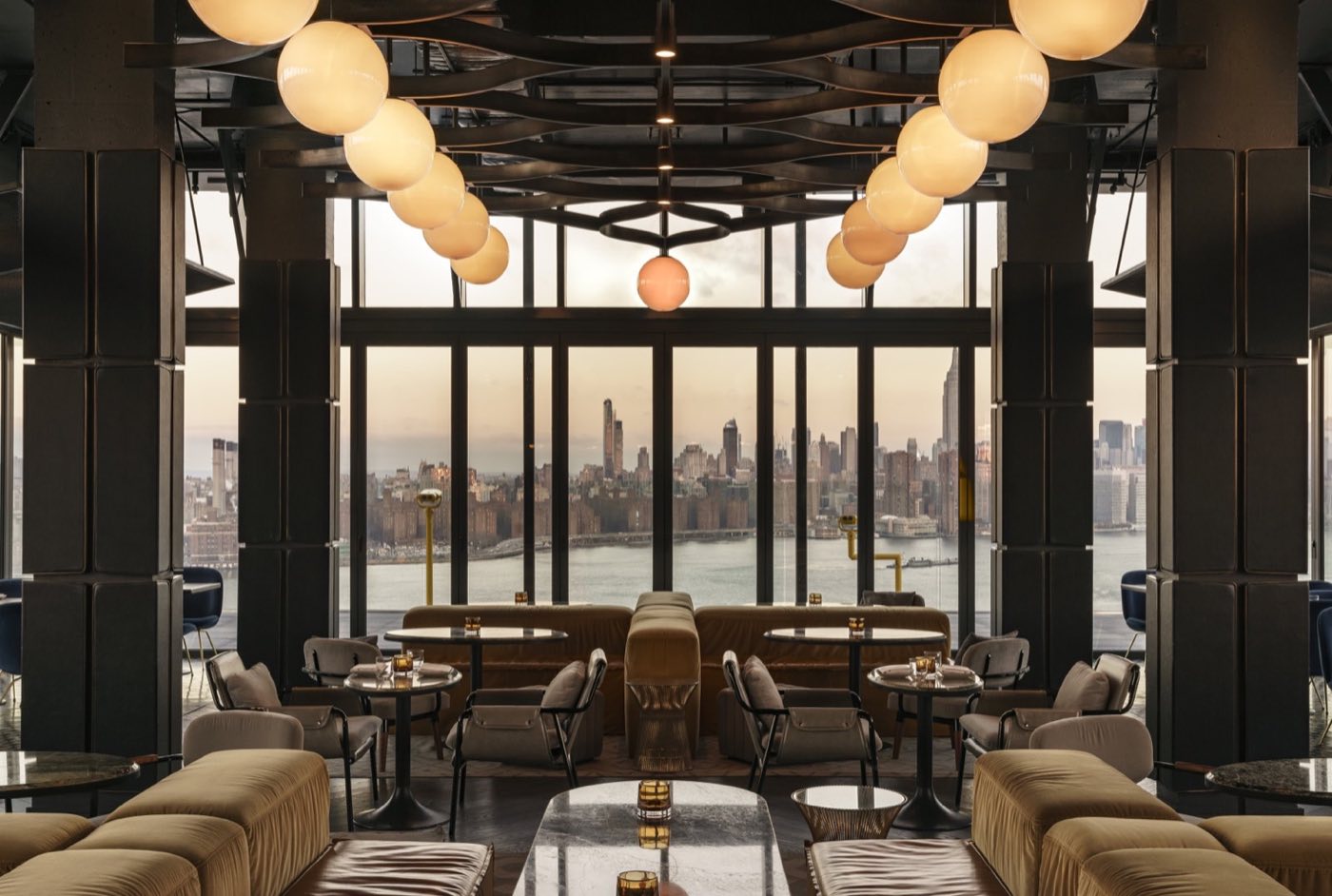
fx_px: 1447
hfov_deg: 49.4
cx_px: 666
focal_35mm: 39
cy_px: 448
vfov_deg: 34.4
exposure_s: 1/10
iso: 320
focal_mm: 39
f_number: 13
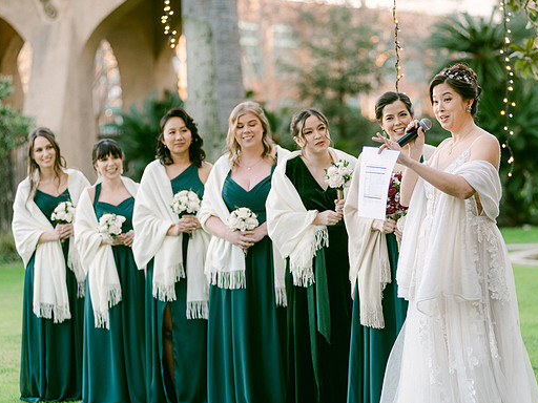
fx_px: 1896
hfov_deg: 16.1
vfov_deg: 12.1
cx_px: 282
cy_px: 202
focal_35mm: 122
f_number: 2.8
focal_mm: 112
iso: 400
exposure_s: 1/125
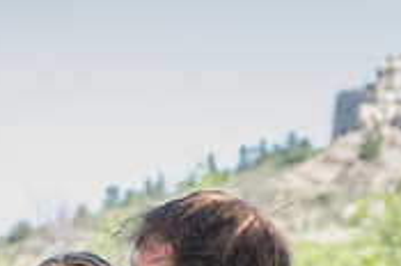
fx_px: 2657
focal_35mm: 239
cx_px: 96
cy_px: 440
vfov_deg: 5.7
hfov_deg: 8.6
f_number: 6
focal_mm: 72
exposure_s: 1/200
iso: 250
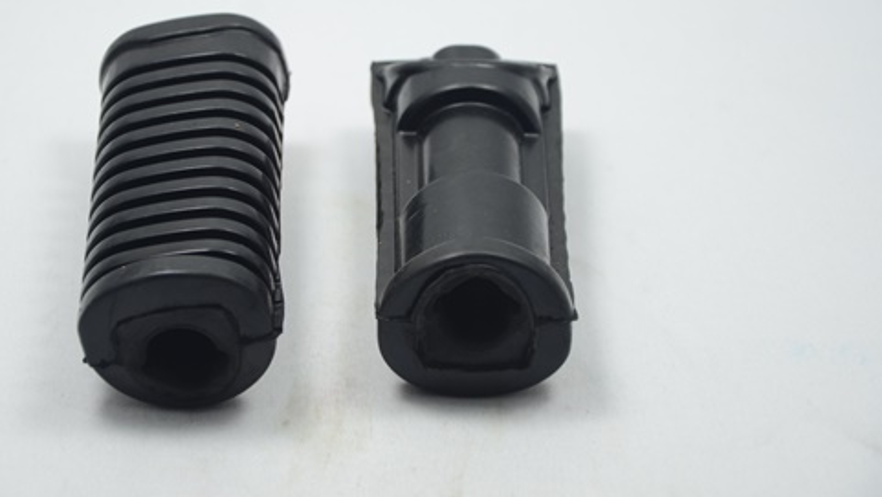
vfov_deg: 8.2
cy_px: 174
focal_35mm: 148
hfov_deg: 14.5
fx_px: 3455
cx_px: 348
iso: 160
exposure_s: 1/50
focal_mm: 75
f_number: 5.3
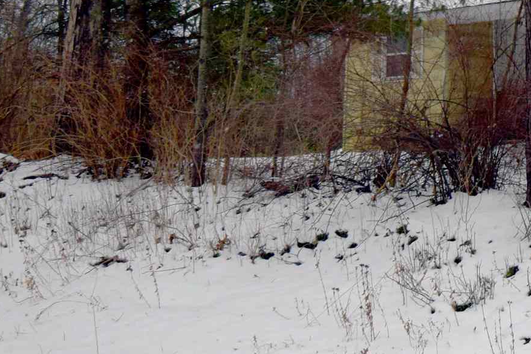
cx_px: 671
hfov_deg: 18.3
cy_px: -172
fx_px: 1548
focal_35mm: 105
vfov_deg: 12.4
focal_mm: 20
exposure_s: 1/200
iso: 400
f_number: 7.1
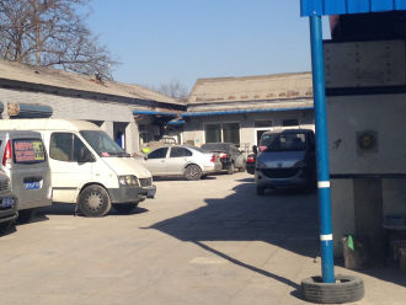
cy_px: 109
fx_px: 822
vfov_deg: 21.0
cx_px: 165
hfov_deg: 27.7
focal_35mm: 70
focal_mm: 4.12
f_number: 2.4
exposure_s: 1/1938
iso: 50
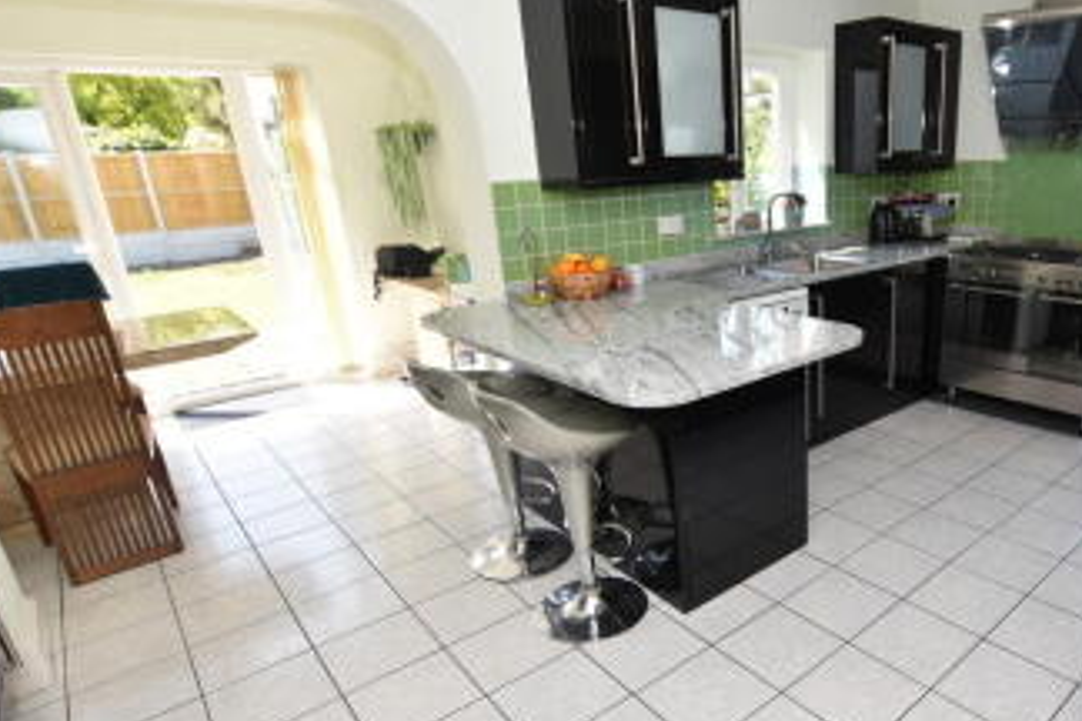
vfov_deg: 57.0
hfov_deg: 75.3
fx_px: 661
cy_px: 409
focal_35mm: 22
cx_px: 748
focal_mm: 10
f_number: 5
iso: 220
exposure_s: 1/200
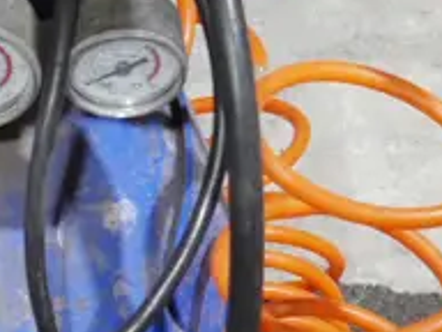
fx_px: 3128
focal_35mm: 245
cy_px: 129
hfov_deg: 7.7
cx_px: -444
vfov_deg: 6.1
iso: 800
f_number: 5.1
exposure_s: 1/60
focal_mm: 23
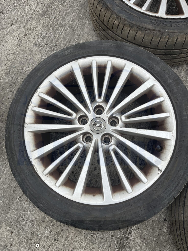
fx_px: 188
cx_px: 94
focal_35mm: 26
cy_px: 126
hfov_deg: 53.1
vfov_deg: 67.3
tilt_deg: -77.4
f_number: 1.6
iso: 50
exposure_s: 1/1000
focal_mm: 5.1
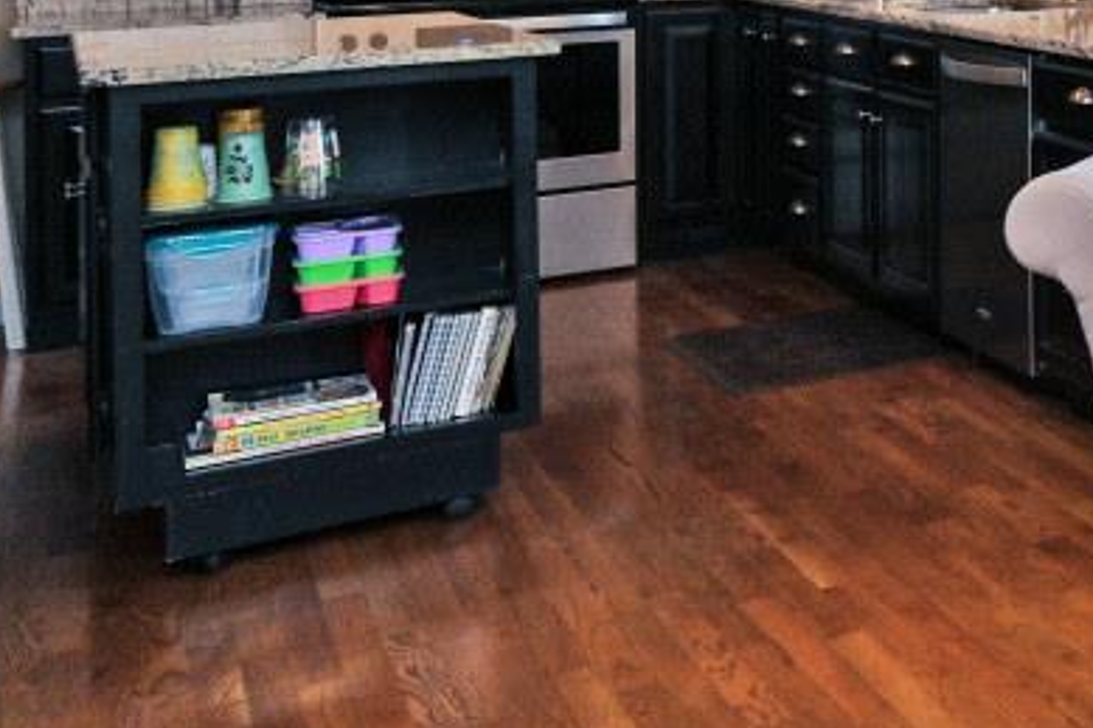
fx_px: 1639
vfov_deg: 23.1
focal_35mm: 54
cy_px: -126
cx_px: 1843
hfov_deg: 23.8
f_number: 5
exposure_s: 1/80
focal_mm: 14
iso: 200
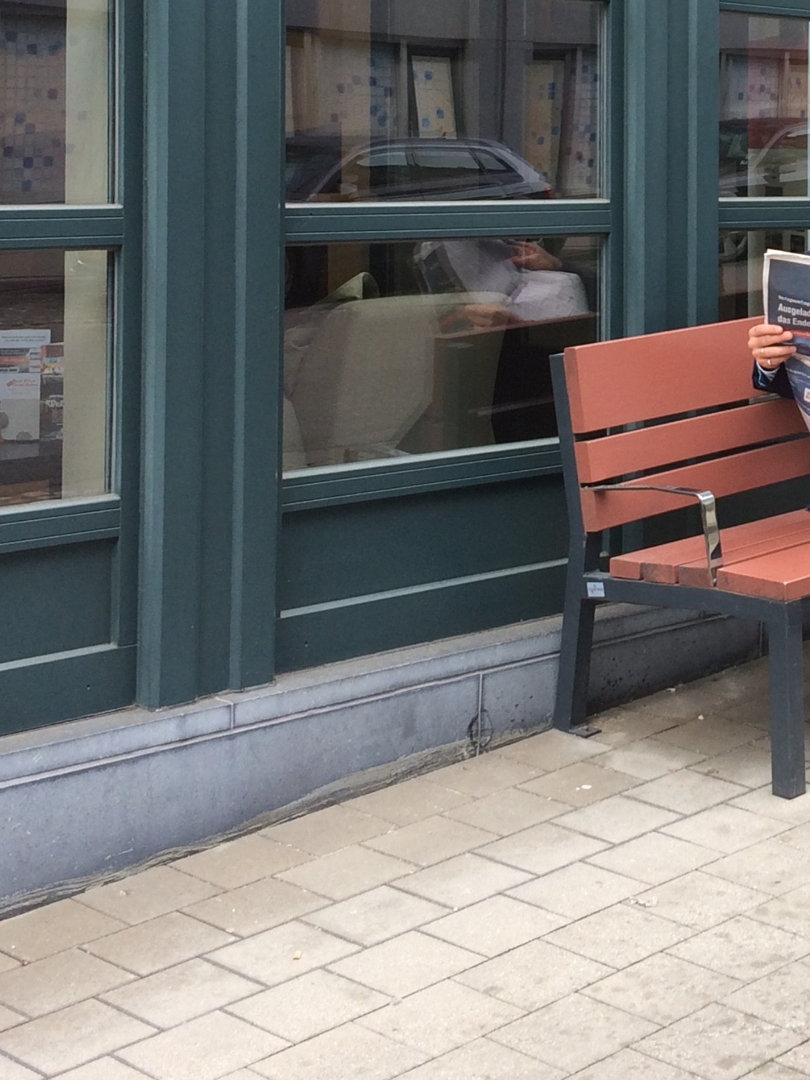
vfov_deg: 27.3
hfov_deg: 20.7
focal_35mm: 69
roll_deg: +1.2
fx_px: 2153
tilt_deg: -0.3
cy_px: 149
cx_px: 772
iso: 32
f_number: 2.2
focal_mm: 4.15
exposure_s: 1/178
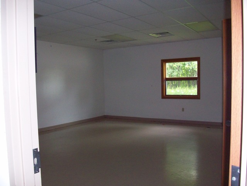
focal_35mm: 34
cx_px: 124
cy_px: 93
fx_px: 243
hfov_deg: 54.0
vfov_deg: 41.8
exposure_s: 1/60
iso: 200
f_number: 2.8
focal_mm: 5.7
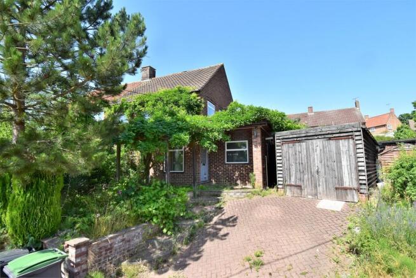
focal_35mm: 17
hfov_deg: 92.4
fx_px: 199
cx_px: 208
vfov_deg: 69.7
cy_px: 139
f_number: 10
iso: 400
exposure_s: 1/320
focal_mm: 11.5
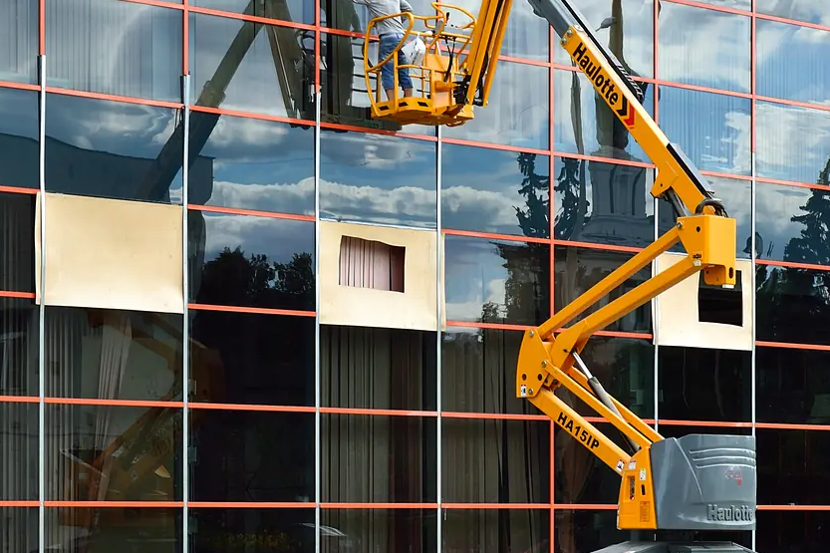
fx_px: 2922
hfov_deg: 16.1
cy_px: 252
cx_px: 521
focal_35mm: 127
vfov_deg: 10.8
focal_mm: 55
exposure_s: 1/50
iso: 100
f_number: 10
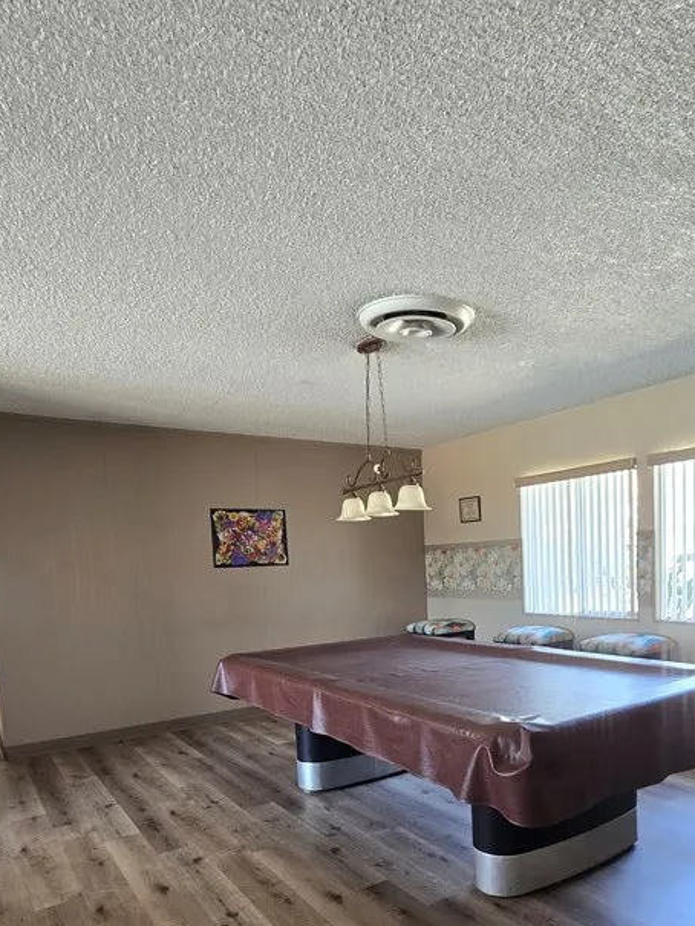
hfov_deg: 60.0
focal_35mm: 22
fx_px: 589
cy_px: 623
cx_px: 449
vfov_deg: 73.9
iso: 125
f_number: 2.2
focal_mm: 2.2
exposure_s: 1/60
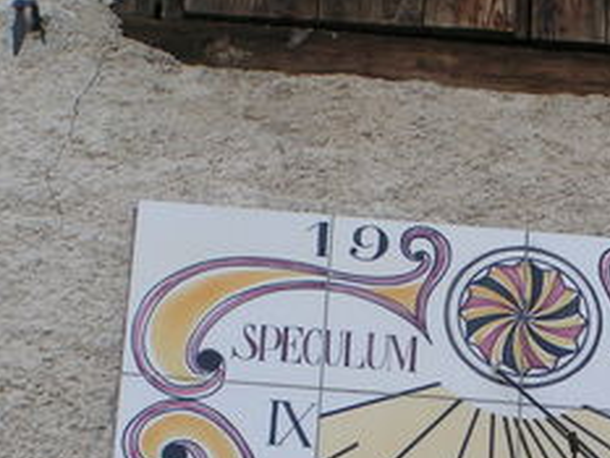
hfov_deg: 10.9
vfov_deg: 8.2
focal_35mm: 181
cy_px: 429
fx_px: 3191
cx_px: 513
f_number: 4.5
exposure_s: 1/125
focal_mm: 13.2
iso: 50
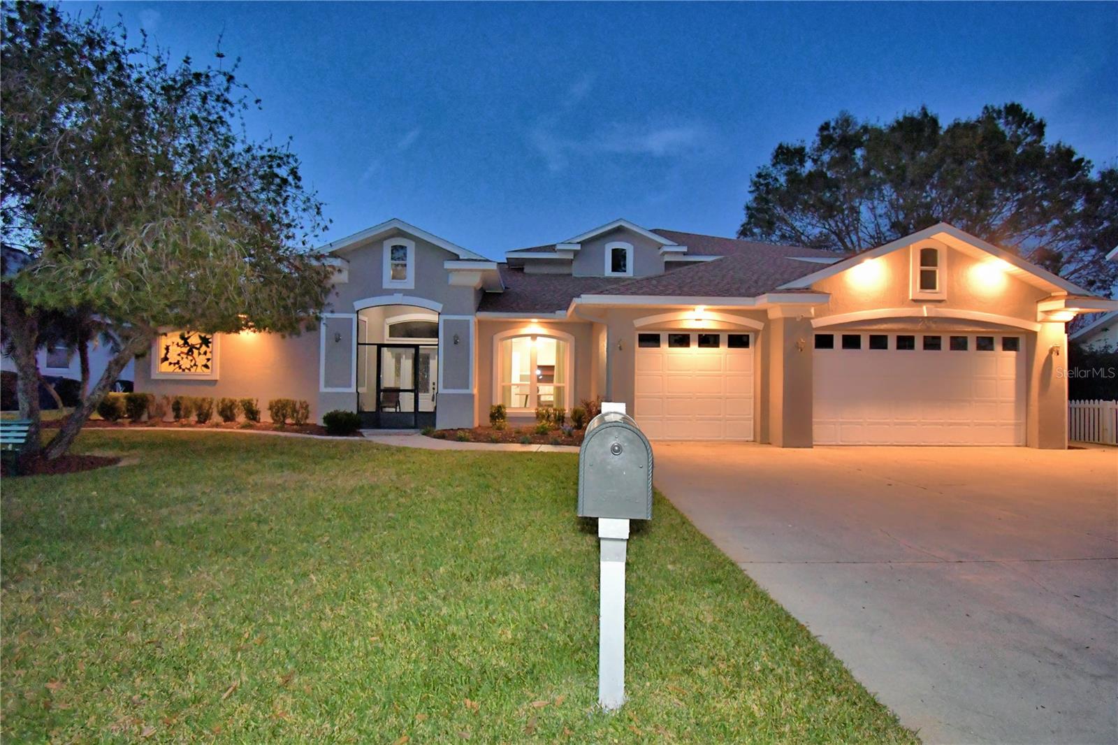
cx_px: 559
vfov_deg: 73.7
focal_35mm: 16
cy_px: 372
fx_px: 497
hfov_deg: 96.7
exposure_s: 1/30
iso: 3200
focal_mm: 11
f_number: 4.8
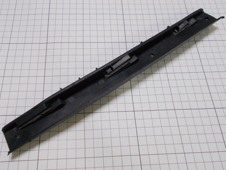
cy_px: 85
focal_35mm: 26
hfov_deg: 67.3
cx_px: 113
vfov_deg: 53.1
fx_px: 170
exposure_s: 1/25
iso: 180
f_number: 3.2
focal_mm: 4.6
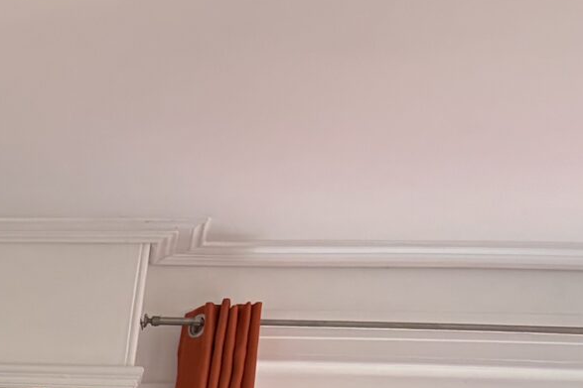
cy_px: 890
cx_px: -534
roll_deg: -4.4
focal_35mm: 118
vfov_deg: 10.3
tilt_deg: -7.4
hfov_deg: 14.7
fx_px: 1910
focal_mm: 5.96
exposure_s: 1/100
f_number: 1.6
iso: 64
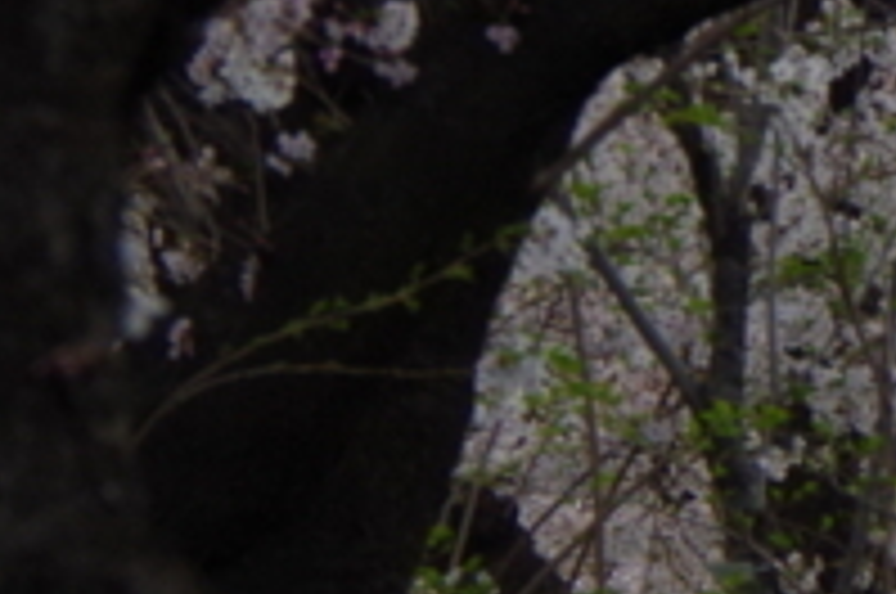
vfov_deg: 1.8
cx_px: 2049
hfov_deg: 2.7
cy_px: 297
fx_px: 19183
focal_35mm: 772
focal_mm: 100
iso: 800
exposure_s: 1/125
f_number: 8
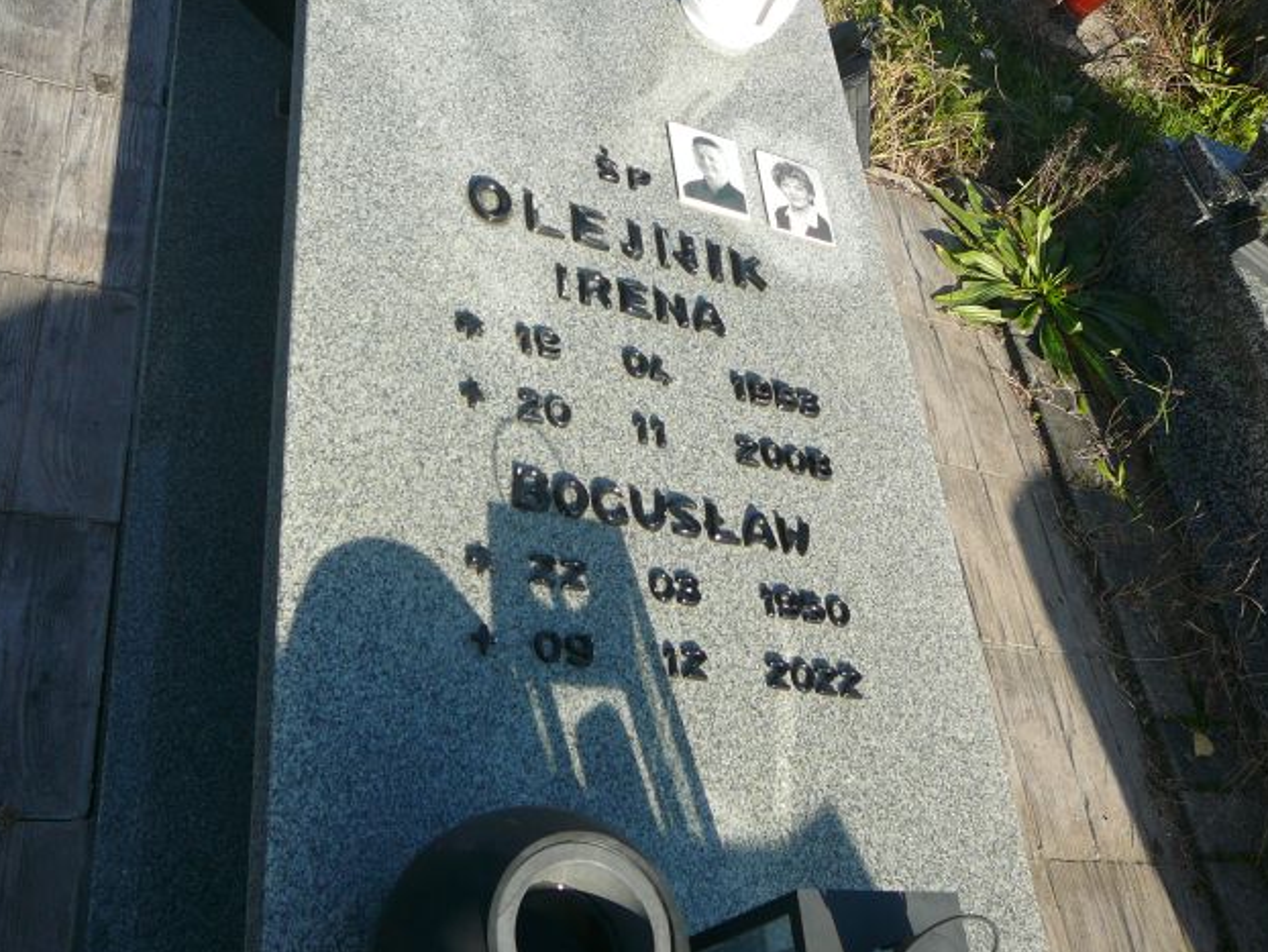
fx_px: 1319
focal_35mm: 36
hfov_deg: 51.3
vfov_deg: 39.7
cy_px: 479
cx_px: 642
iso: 80
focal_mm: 5.2
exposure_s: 1/640
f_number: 2.8
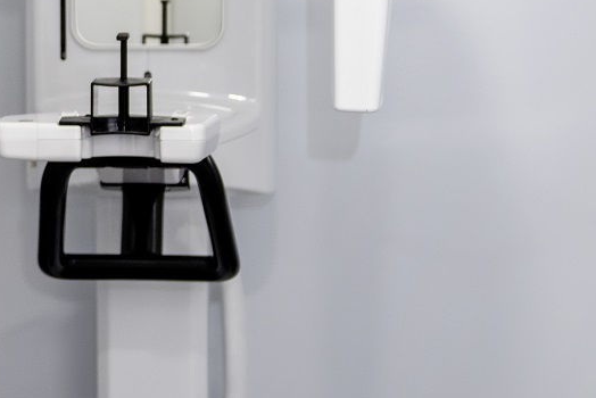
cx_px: -131
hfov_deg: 13.7
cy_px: 88
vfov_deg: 9.5
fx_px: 2402
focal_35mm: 145
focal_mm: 38
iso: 400
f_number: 2.8
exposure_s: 1/80
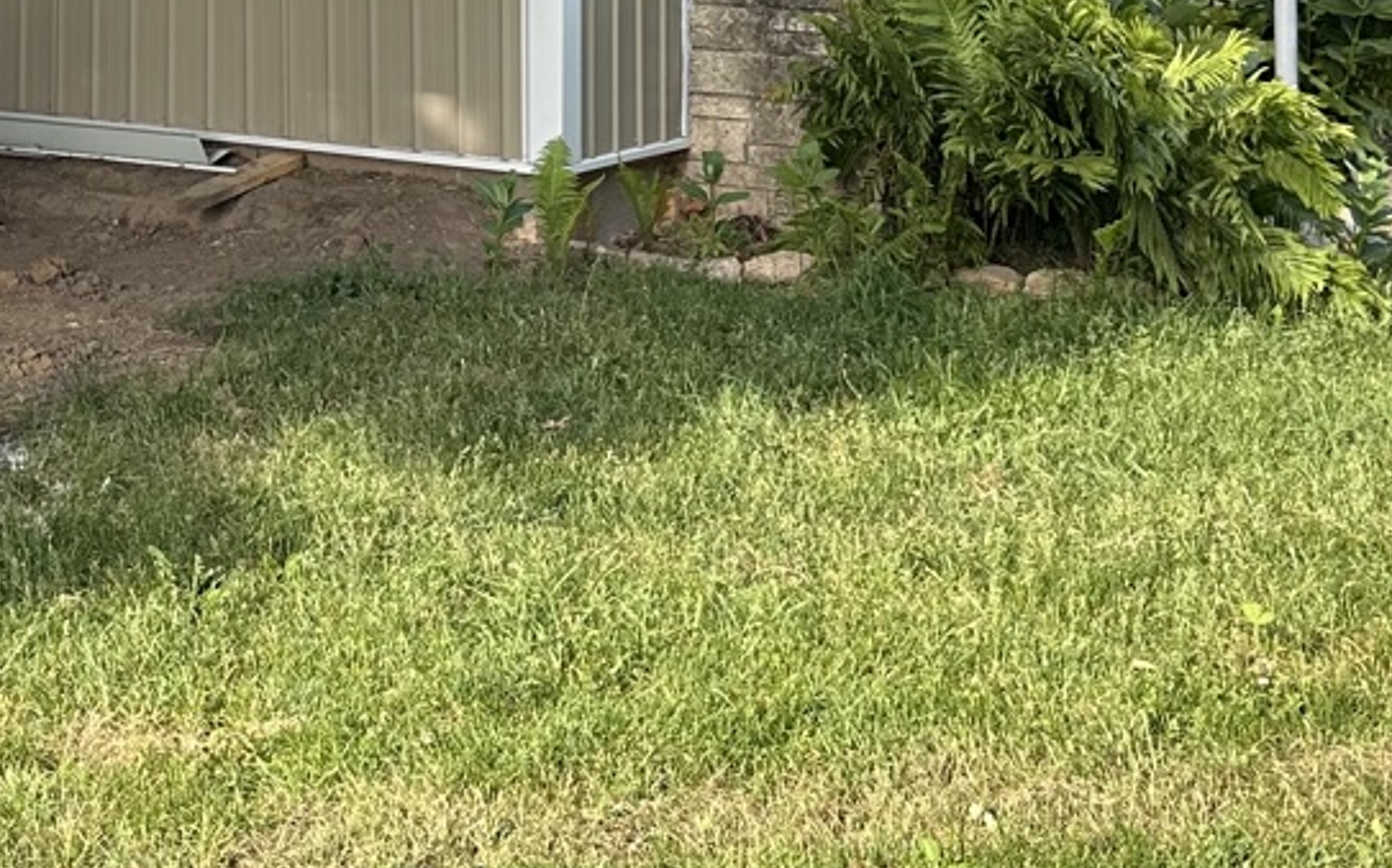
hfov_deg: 26.9
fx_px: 2844
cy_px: -338
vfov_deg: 16.2
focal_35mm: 75
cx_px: 269
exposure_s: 1/650
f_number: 1.78
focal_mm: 6.86
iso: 80
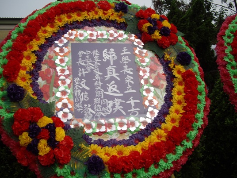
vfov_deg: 36.8
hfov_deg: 47.9
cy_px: 90
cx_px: 118
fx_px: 267
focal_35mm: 39
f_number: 2.8
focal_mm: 7.9
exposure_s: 1/1000
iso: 64
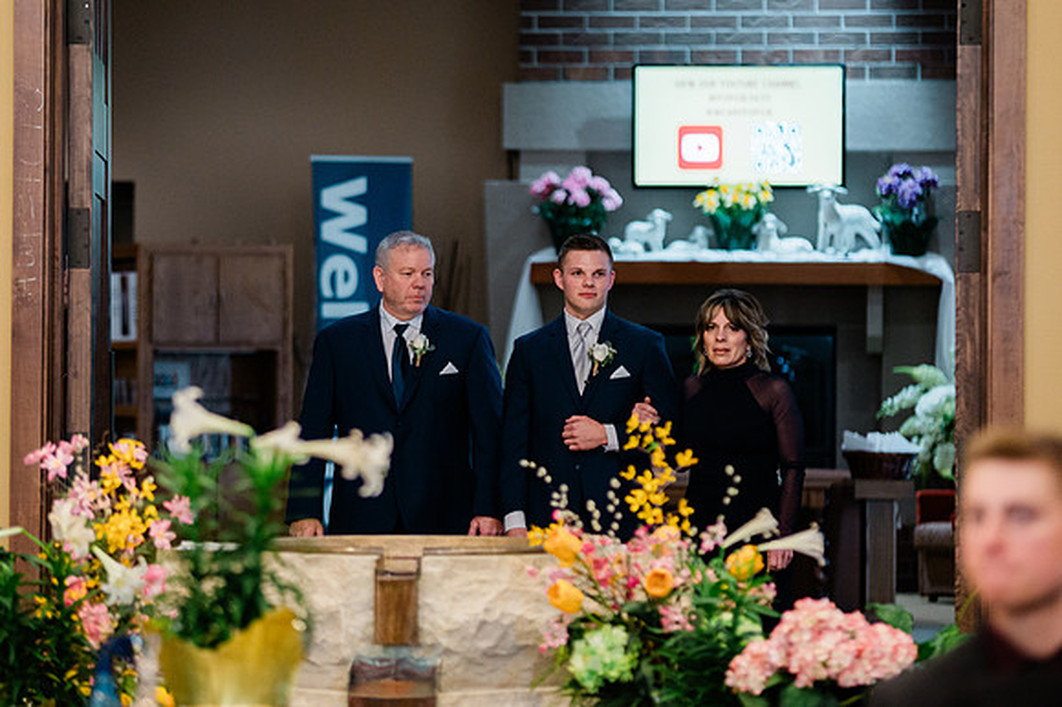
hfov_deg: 11.8
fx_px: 5156
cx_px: 478
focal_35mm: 175
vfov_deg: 7.8
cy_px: 249
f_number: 2.8
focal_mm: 135
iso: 1600
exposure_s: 1/250
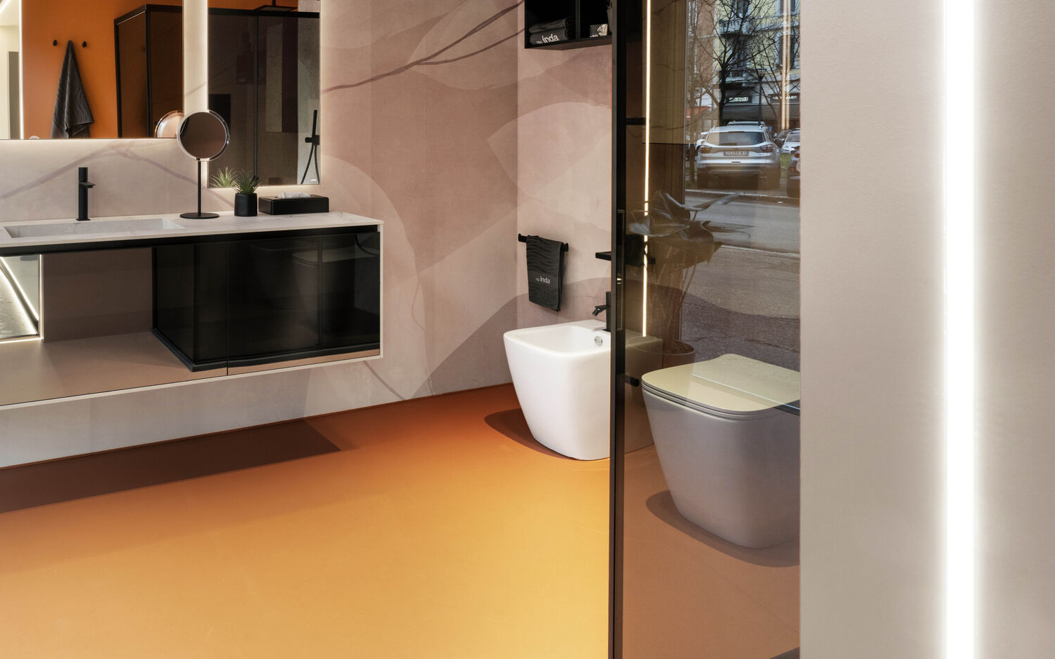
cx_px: 237
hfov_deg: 65.2
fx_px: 748
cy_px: 121
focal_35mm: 26
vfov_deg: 44.9
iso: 200
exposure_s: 1/2.5
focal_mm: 16
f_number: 14
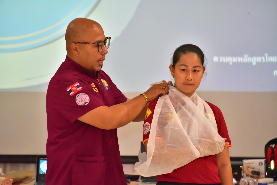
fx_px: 2309
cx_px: 138
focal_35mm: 300
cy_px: 92
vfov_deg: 4.6
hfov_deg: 6.9
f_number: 5.6
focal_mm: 300
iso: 10000
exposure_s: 1/160
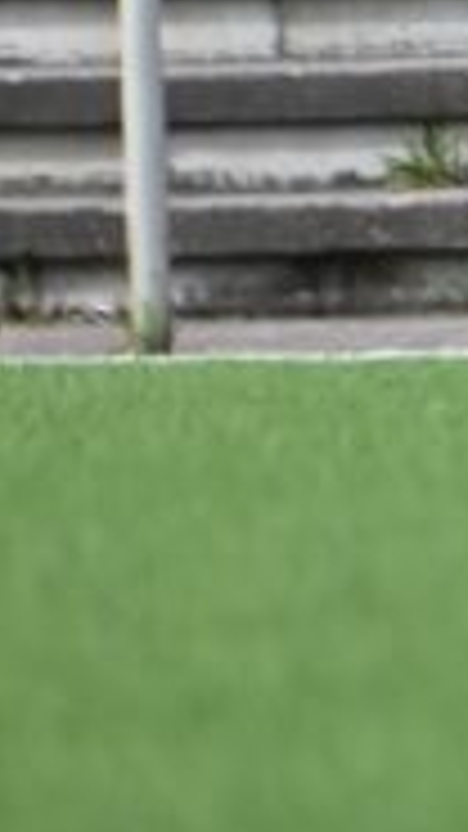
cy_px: -609
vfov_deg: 1.0
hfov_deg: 0.6
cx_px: 2084
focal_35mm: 2082
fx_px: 45953
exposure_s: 1/1600
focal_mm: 360
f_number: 5.6
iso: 320
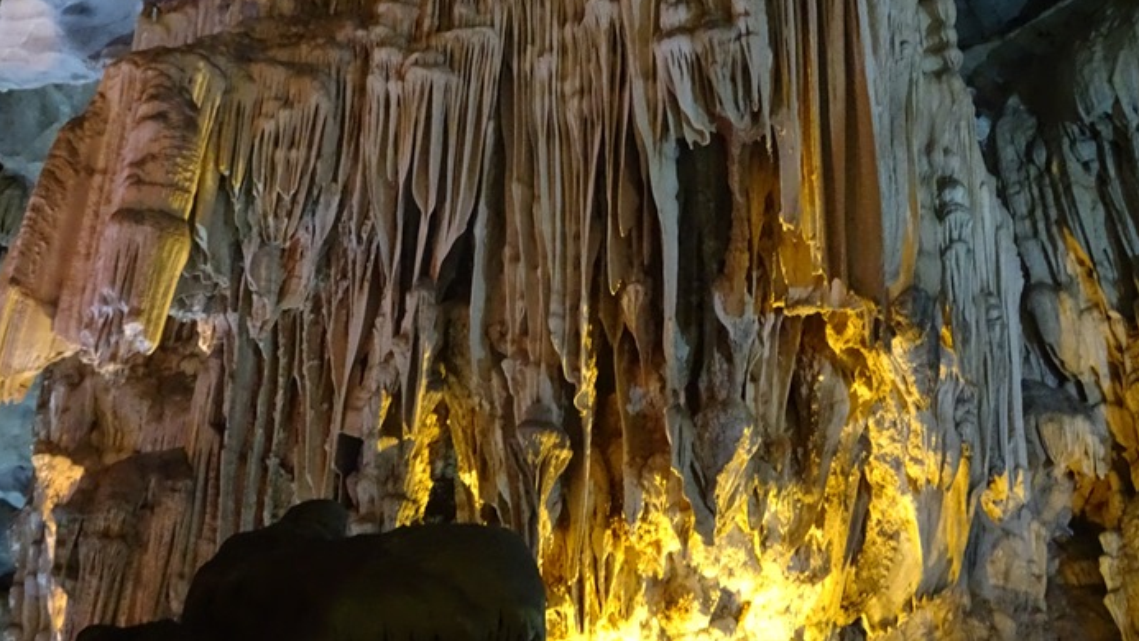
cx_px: 570
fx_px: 1329
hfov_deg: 46.4
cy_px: 211
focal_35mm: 44
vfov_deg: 27.0
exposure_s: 1/8
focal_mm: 6.8
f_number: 4
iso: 1600
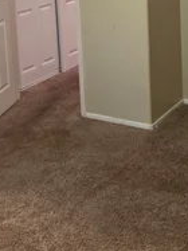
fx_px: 500
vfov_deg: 26.8
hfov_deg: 21.3
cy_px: 8
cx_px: 90
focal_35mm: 69
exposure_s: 1/120
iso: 160
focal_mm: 6.5
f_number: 1.4
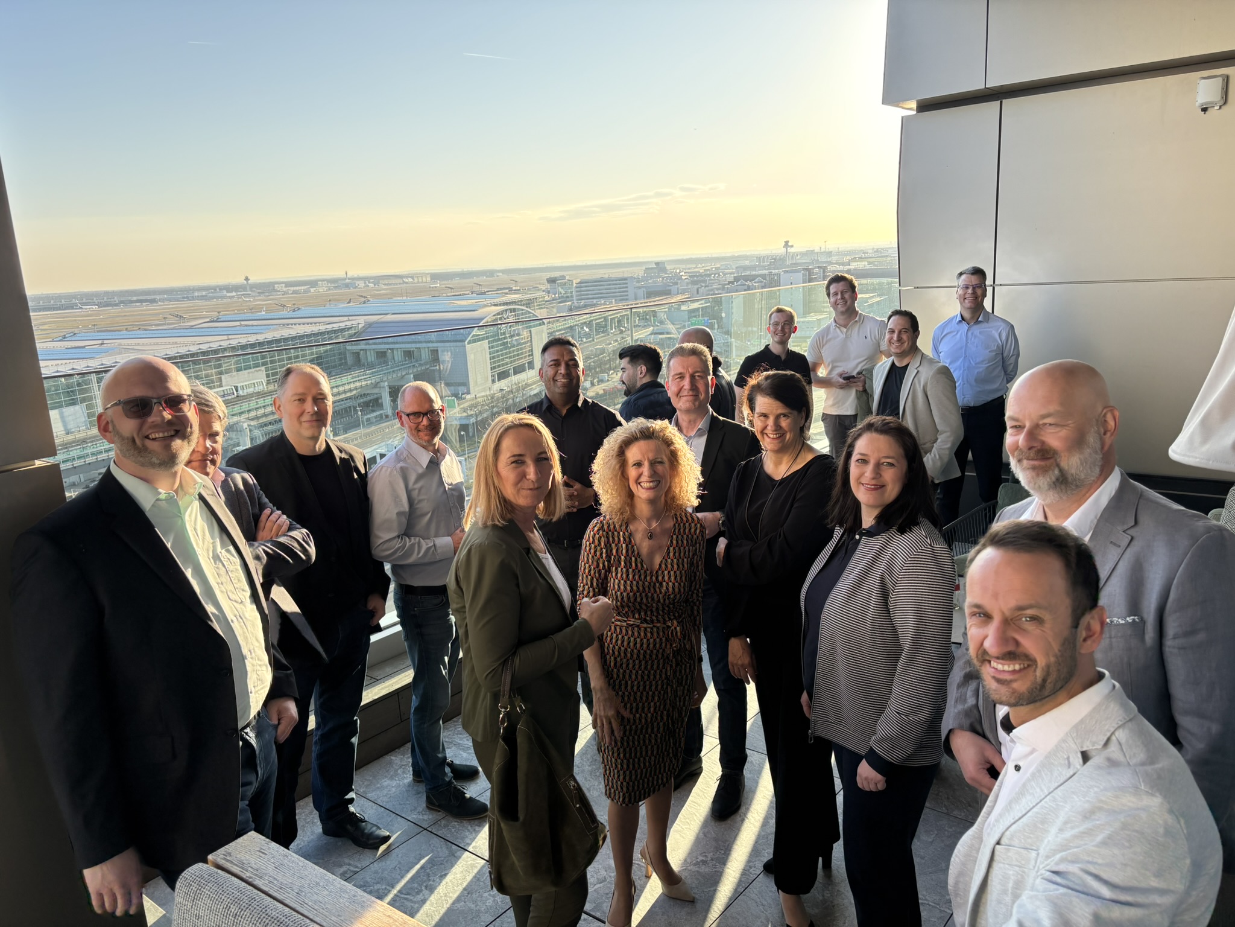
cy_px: 464
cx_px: 618
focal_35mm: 26
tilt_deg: -11.7
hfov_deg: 67.3
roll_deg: +3.0
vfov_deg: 53.1
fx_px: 928
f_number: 1.6
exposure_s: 1/688
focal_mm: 5.96
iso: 50
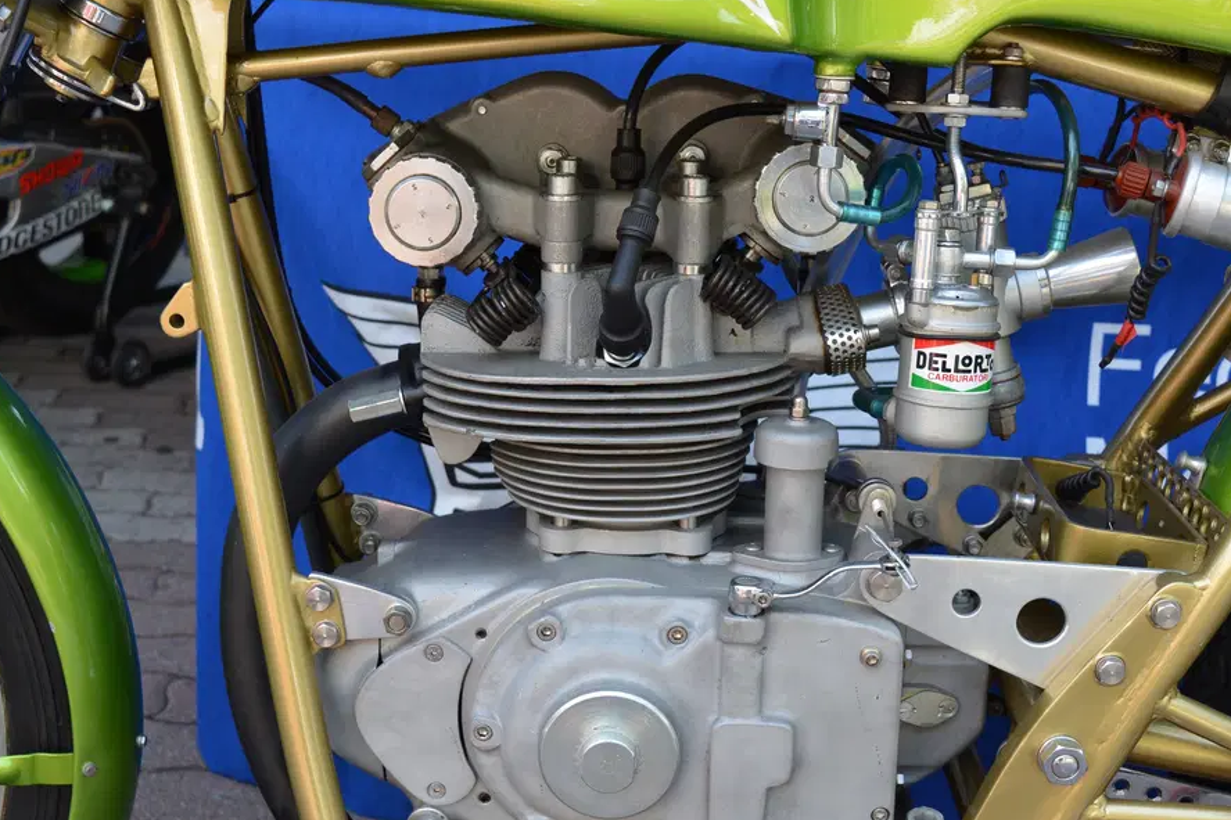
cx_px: 645
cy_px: 456
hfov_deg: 39.1
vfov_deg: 26.6
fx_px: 1733
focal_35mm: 51
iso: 250
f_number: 5.6
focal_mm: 25
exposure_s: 1/125
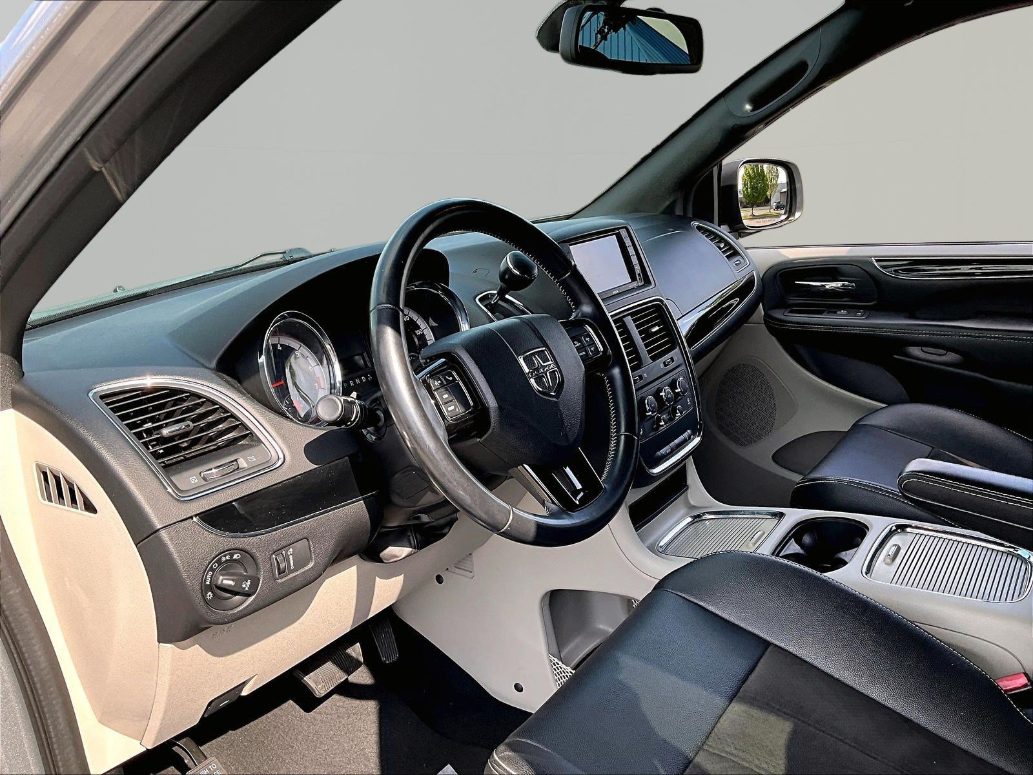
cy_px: 388
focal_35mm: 29
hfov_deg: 61.7
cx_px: 516
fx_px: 865
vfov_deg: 48.2
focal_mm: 3
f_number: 1.8
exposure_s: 1/206
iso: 20
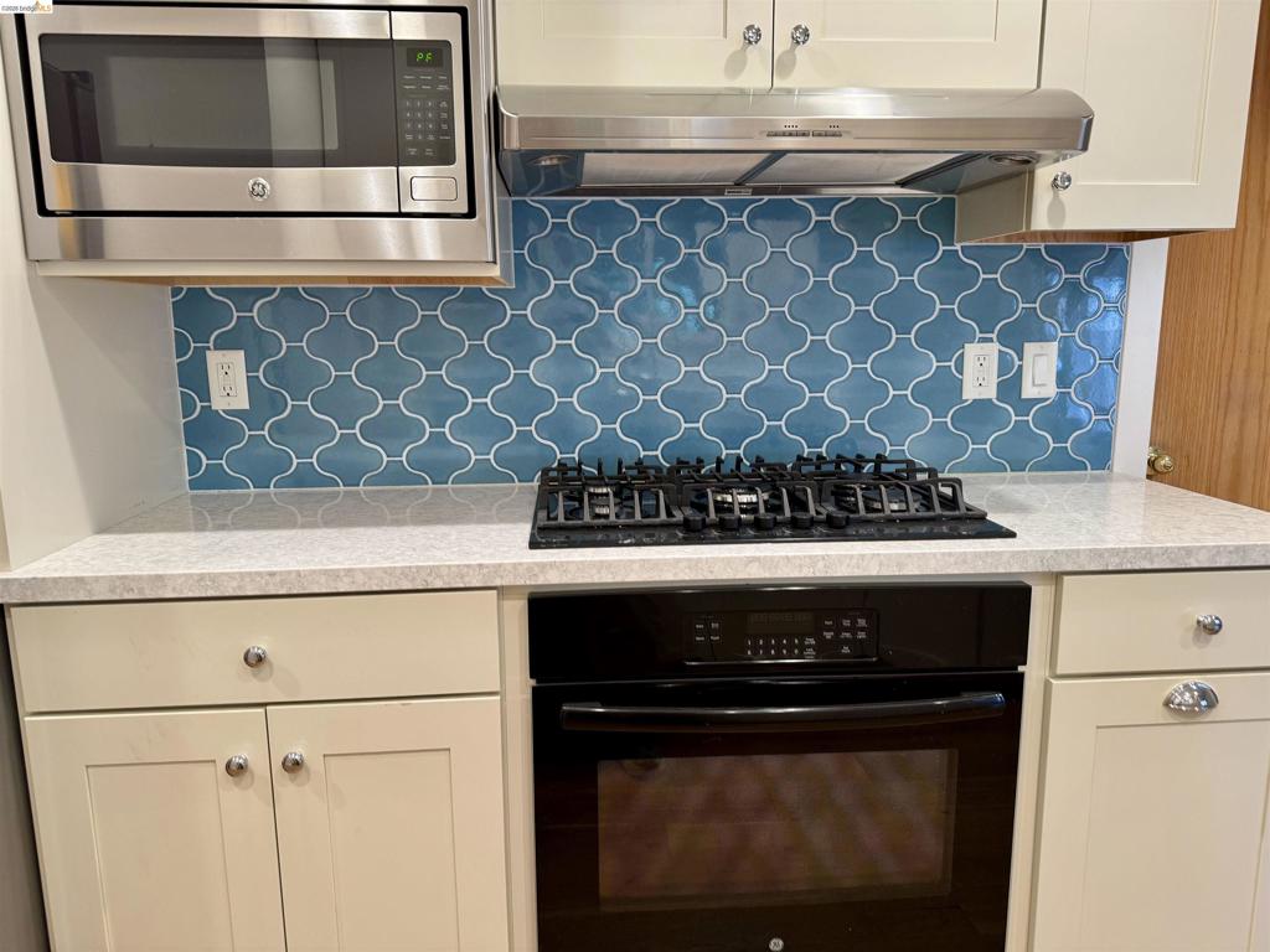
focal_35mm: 24
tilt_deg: -10.6
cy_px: 476
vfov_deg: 56.8
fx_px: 881
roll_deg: +0.7
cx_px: 635
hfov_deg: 71.6
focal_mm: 6.76
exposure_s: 1/60
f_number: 1.78
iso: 160
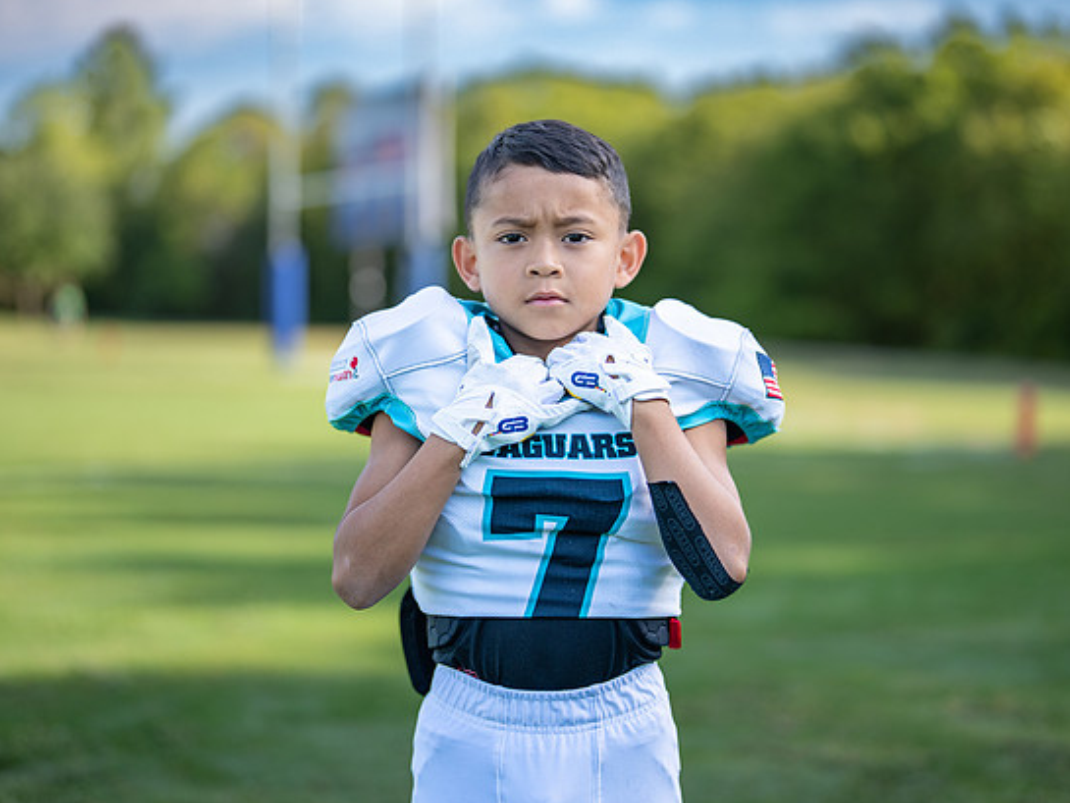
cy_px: 359
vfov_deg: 24.0
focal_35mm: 61
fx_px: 1886
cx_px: 561
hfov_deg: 31.7
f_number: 1.3
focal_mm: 50
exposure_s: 1/2500
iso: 100
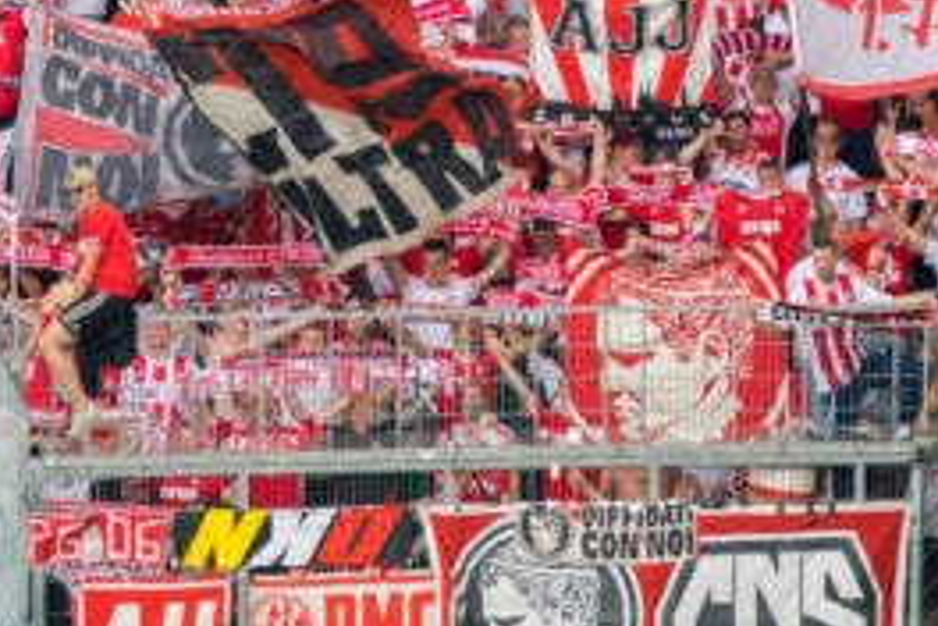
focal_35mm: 757
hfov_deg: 2.7
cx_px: 476
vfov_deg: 1.8
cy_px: 94
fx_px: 19723
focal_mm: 146.76
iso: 800
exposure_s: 1/500
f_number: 4
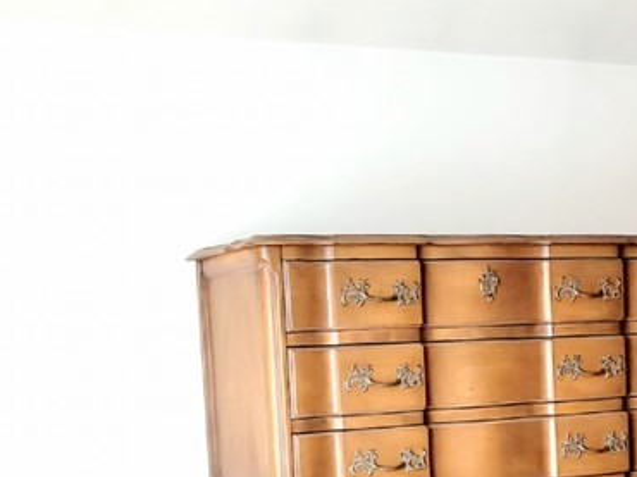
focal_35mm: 72
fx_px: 1324
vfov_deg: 19.8
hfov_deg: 26.3
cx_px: 547
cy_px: 479
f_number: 1.8
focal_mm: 5.4
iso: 100
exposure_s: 1/40
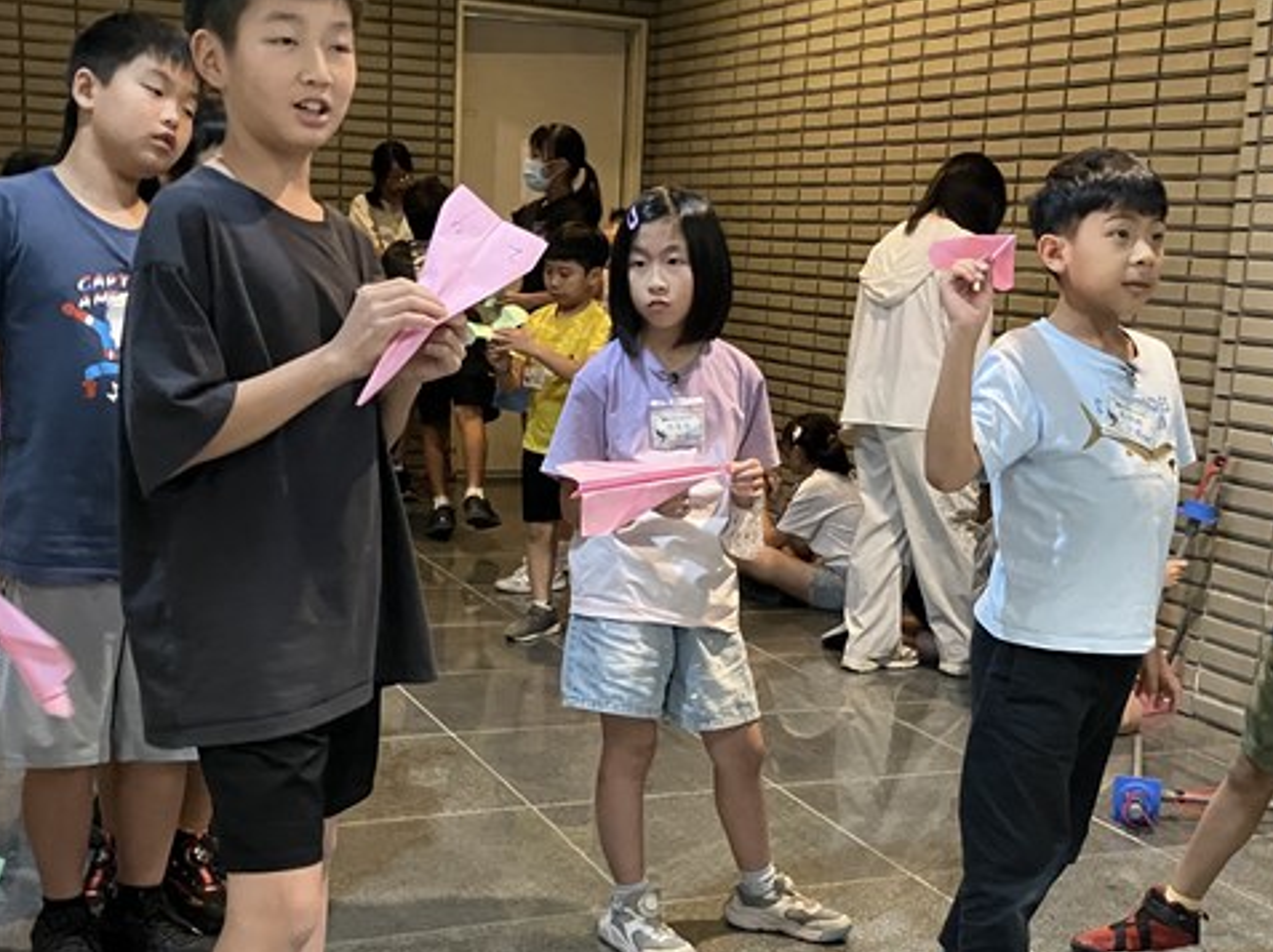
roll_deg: -3.0
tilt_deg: -12.6
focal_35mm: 47
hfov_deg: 40.4
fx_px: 1727
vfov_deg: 30.7
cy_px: 616
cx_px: 673
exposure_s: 1/30
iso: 500
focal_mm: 3.99
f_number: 1.8
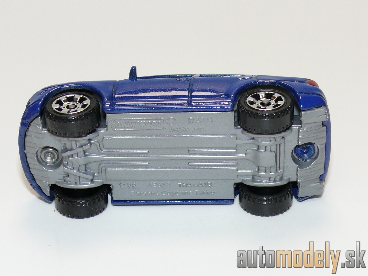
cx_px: 183
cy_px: 137
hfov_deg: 18.5
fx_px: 1127
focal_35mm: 106
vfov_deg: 14.0
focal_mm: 13.7
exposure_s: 1/30
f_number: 4
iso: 100
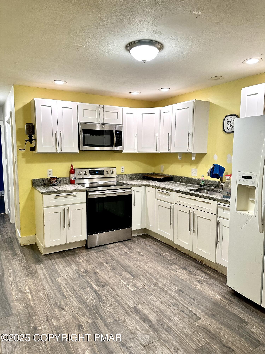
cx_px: 132
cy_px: 177
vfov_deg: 71.6
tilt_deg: -5.6
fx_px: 245
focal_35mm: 24
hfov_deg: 56.8
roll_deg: -1.3
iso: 200
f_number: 1.78
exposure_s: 1/120
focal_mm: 6.86
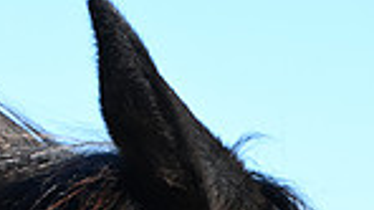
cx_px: 90
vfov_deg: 2.5
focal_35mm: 476
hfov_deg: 4.5
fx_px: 4717
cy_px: 668
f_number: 5.6
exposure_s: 1/1250
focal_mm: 116
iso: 640
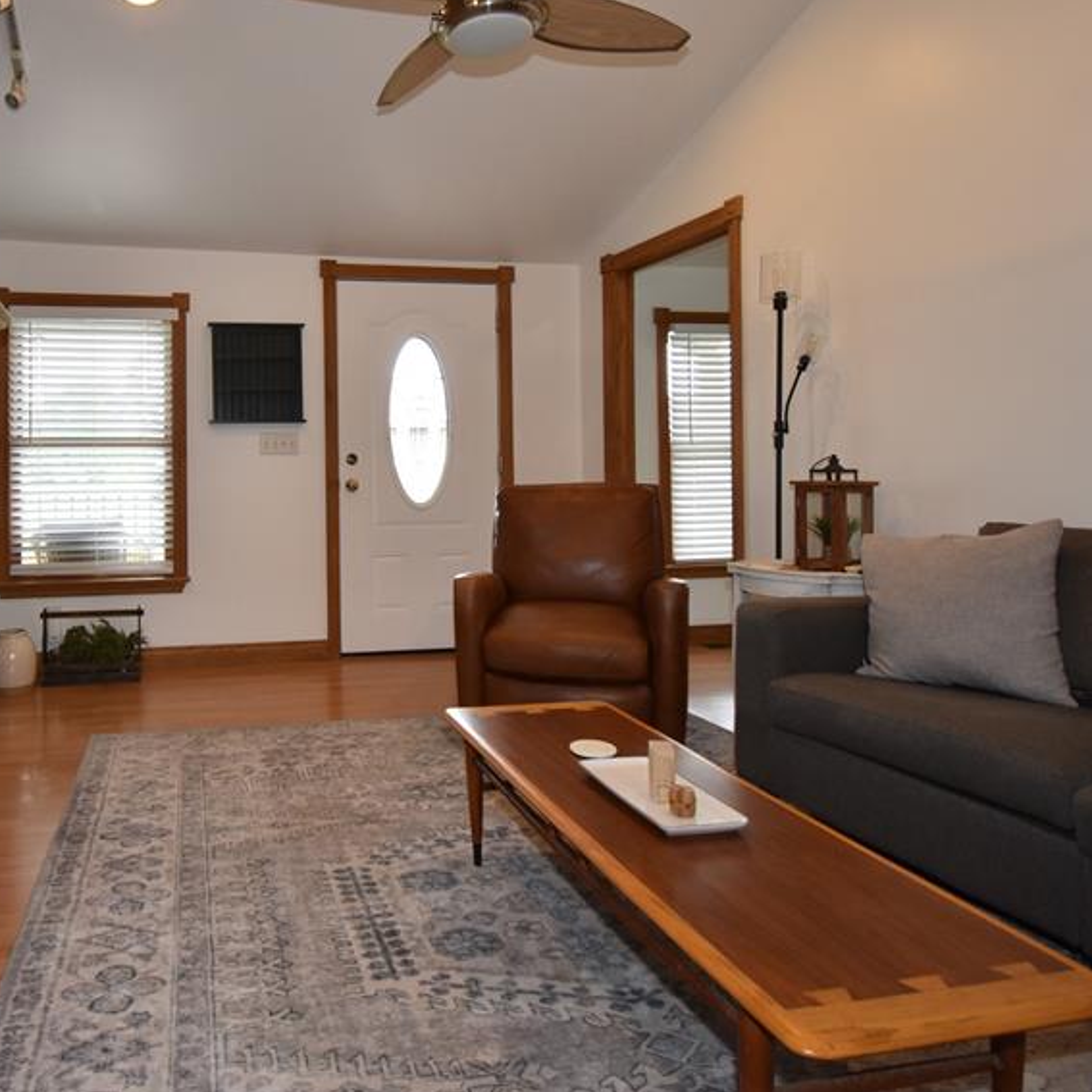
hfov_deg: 64.3
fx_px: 821
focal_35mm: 23
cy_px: 466
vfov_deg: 66.9
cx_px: 308
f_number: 4.5
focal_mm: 10
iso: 800
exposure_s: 1/160
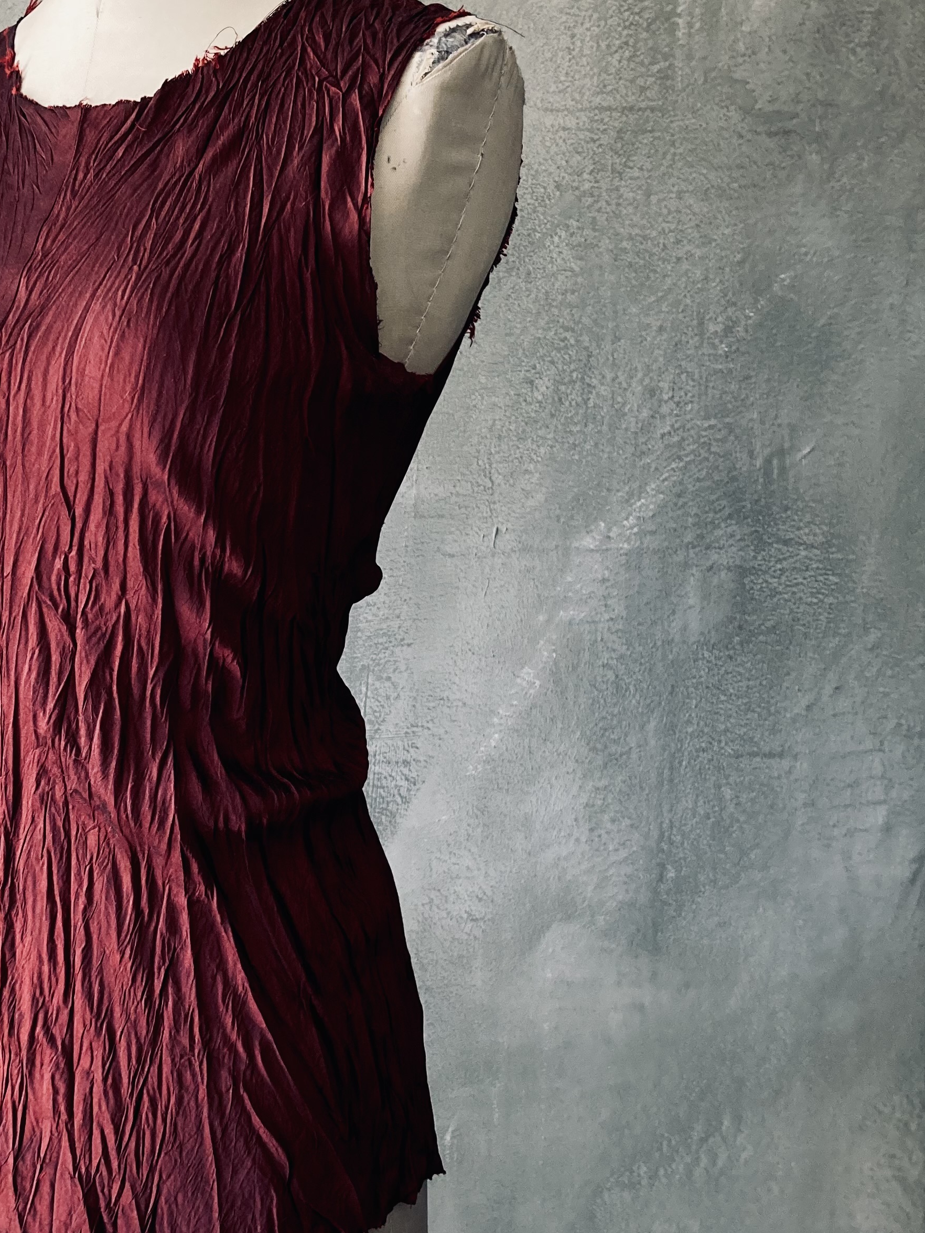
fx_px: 1710
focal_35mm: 48
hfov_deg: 29.5
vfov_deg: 39.7
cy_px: 603
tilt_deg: -7.1
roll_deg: +0.5
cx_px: 174
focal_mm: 3.99
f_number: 1.8
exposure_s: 1/60
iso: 160
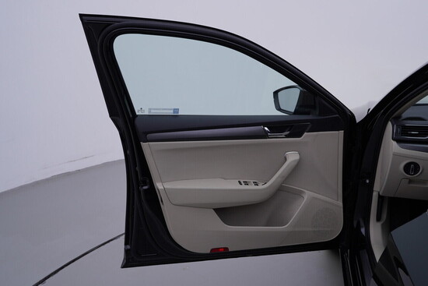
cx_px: 214
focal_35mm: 36
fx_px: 428
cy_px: 143
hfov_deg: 53.1
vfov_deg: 36.9
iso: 125
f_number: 4.5
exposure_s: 1/100
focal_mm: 24
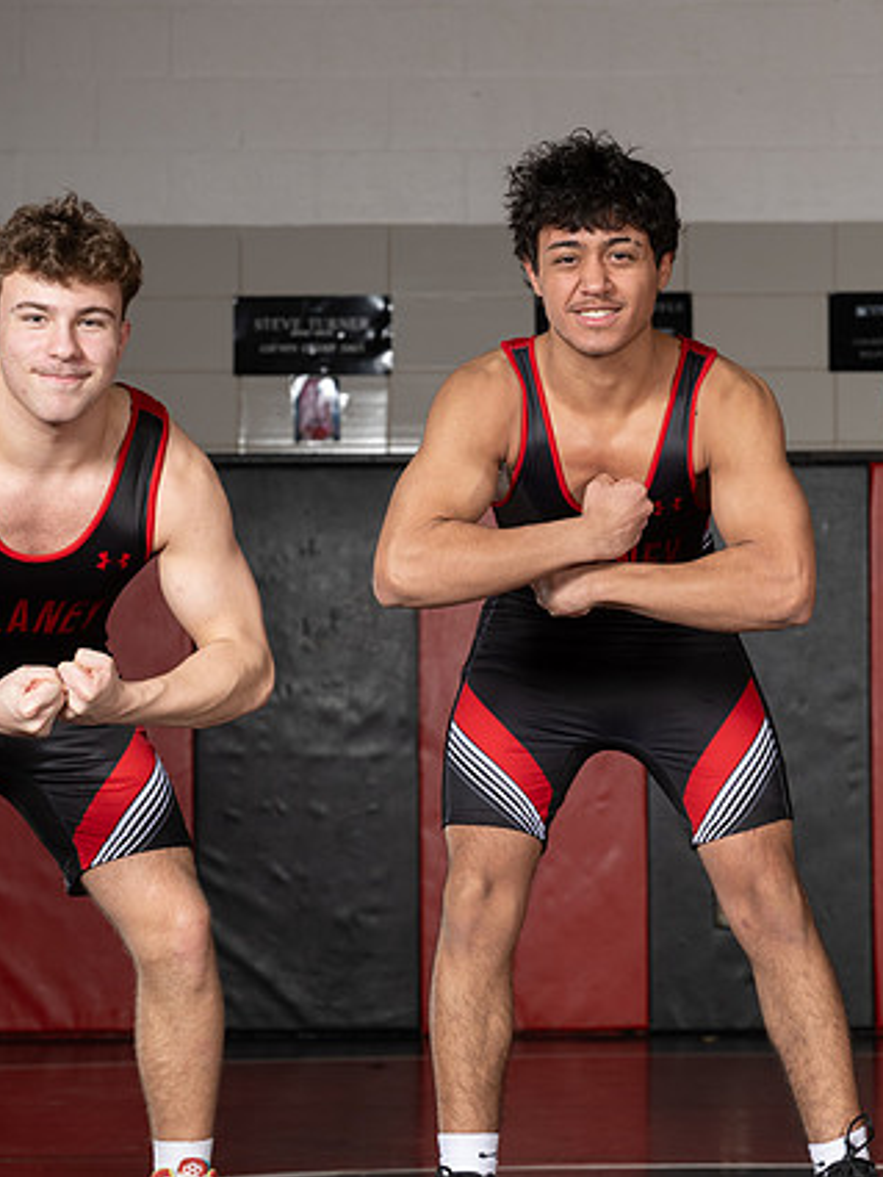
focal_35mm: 103
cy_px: 596
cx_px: 685
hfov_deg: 14.3
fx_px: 3501
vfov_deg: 19.1
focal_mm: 70
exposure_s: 1/125
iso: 200
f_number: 4.5
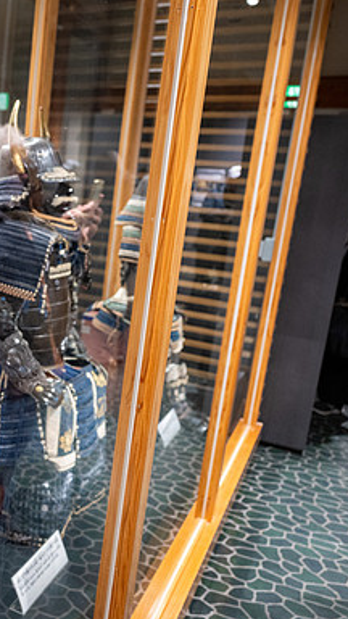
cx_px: -42
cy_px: 310
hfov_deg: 28.2
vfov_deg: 52.8
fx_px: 623
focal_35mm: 38
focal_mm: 24
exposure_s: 1/100
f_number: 2.8
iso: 3600
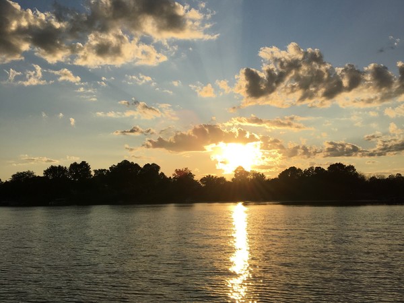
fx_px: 338
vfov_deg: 48.2
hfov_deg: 61.7
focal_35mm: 29
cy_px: 152
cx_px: 202
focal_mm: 4.15
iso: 25
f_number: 2.2
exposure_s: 1/4808
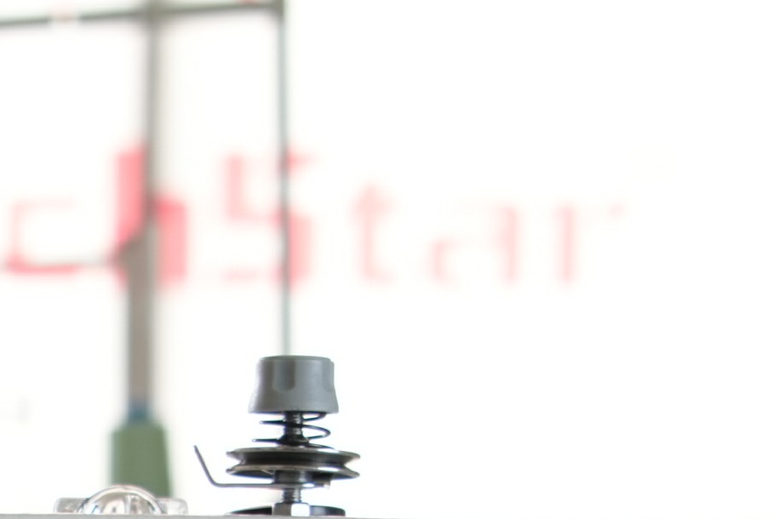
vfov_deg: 9.0
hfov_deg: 13.6
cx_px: -190
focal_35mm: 146
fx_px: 3159
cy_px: 952
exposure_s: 1/50
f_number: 4
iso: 320
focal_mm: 29
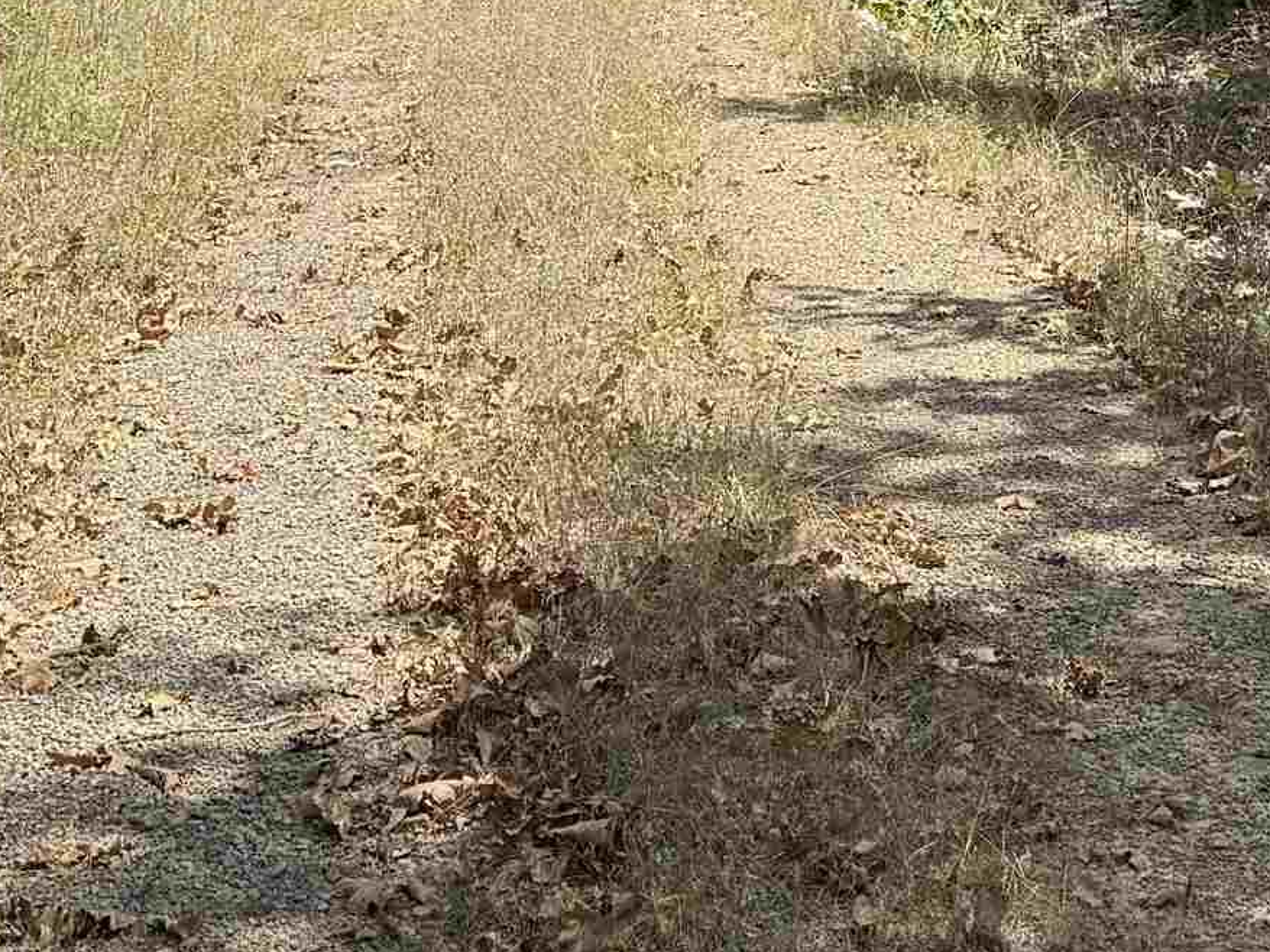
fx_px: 3081
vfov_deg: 16.1
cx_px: 793
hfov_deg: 23.2
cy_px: -477
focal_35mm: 84
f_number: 1.78
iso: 100
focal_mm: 6.76
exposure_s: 1/1949
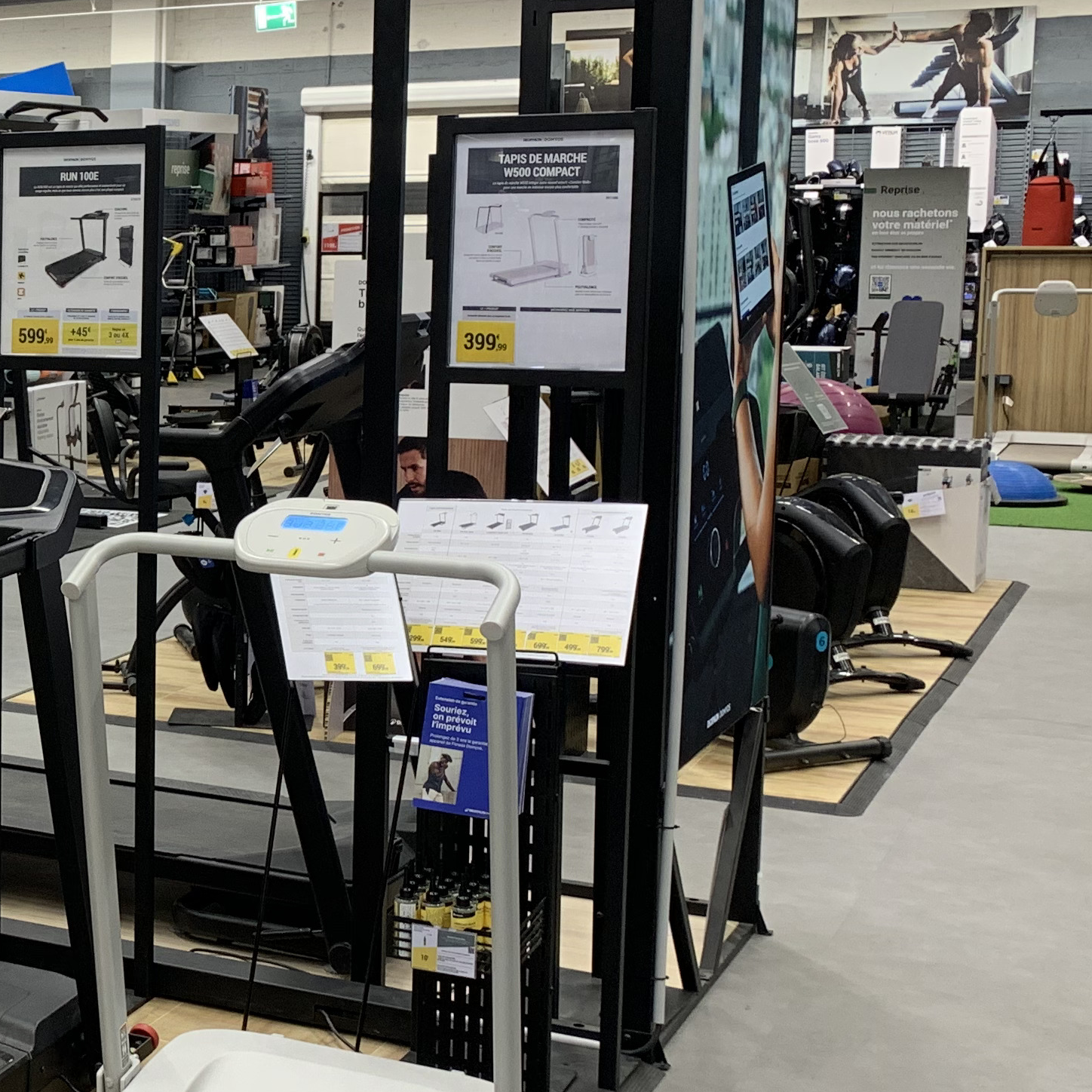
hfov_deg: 24.1
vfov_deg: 26.9
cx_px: -259
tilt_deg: -6.3
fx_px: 2284
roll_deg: +1.0
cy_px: 517
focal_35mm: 64
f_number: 1.8
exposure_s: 1/64
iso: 64
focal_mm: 4.25
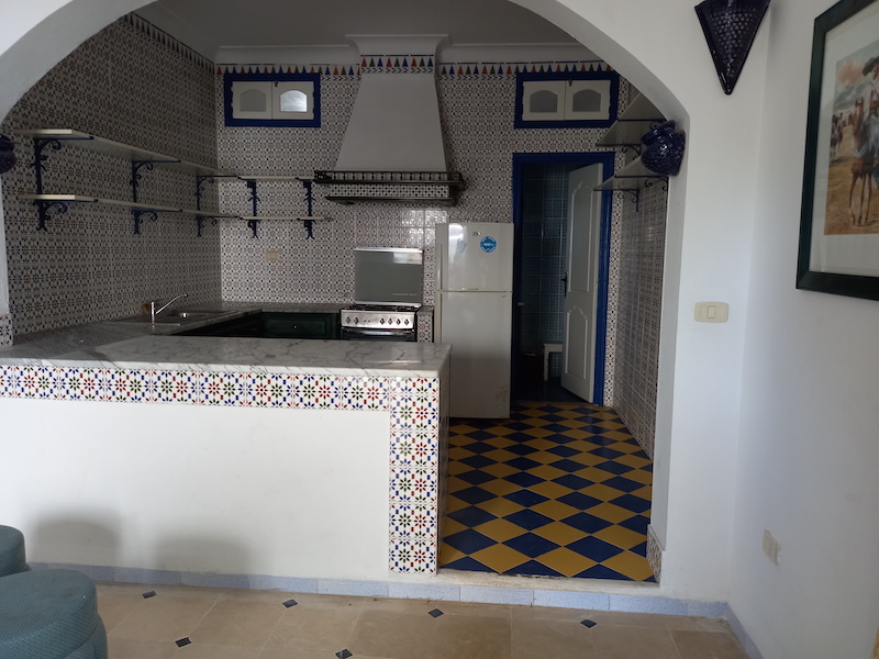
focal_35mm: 25
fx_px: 635
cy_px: 330
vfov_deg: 54.9
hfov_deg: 69.4
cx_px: 440
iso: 200
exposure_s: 1/50
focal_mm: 4.6
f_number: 2
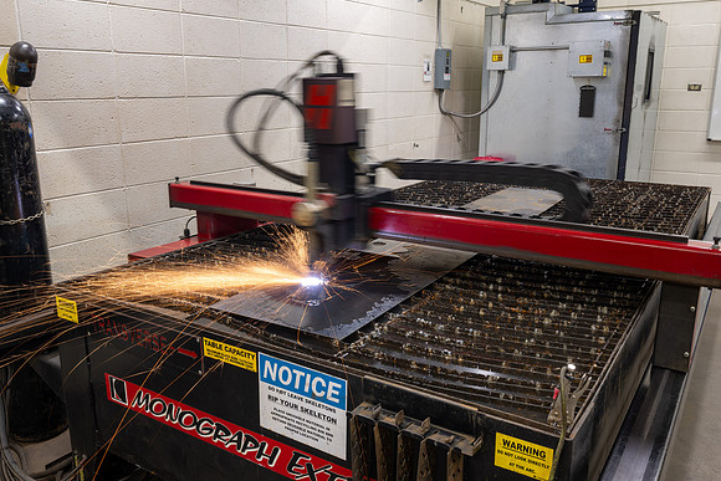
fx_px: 601
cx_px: 360
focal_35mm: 30
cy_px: 240
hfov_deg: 61.9
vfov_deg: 43.6
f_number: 10
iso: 100
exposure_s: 1/1.25
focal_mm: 30
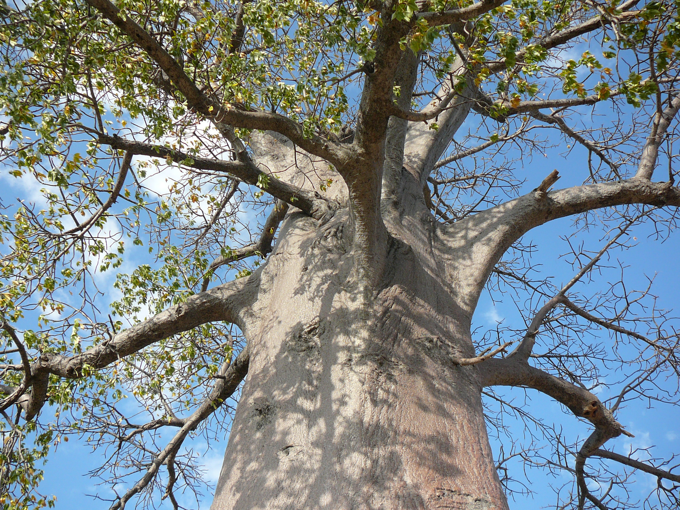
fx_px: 688
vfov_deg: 40.7
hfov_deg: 52.6
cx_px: 340
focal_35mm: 35
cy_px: 255
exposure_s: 1/500
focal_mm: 5.2
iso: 80
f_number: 2.8
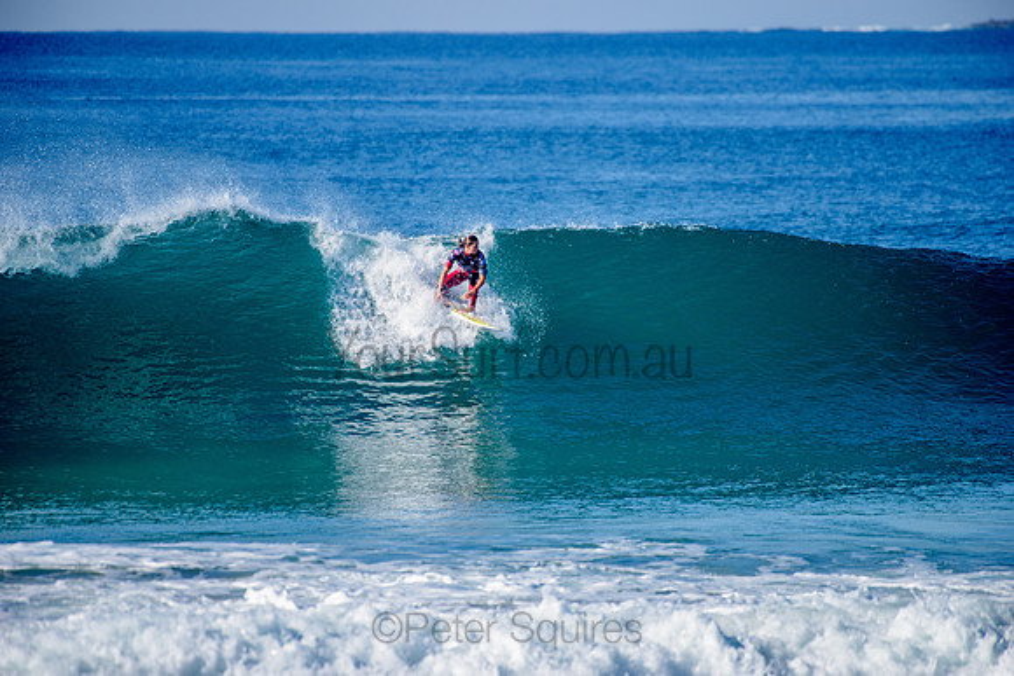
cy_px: 338
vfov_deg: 2.8
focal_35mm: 500
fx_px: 14086
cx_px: 507
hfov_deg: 4.1
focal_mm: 500
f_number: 5.6
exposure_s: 1/1600
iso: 200
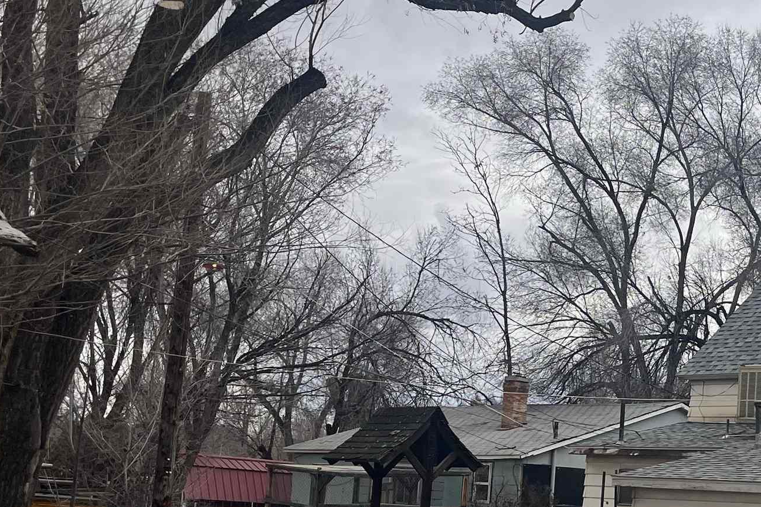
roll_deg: -2.0
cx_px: 698
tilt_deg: +7.6
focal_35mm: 64
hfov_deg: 30.0
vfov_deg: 21.1
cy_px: 365
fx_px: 1353
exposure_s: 1/2571
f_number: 1.6
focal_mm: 5.1
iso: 50
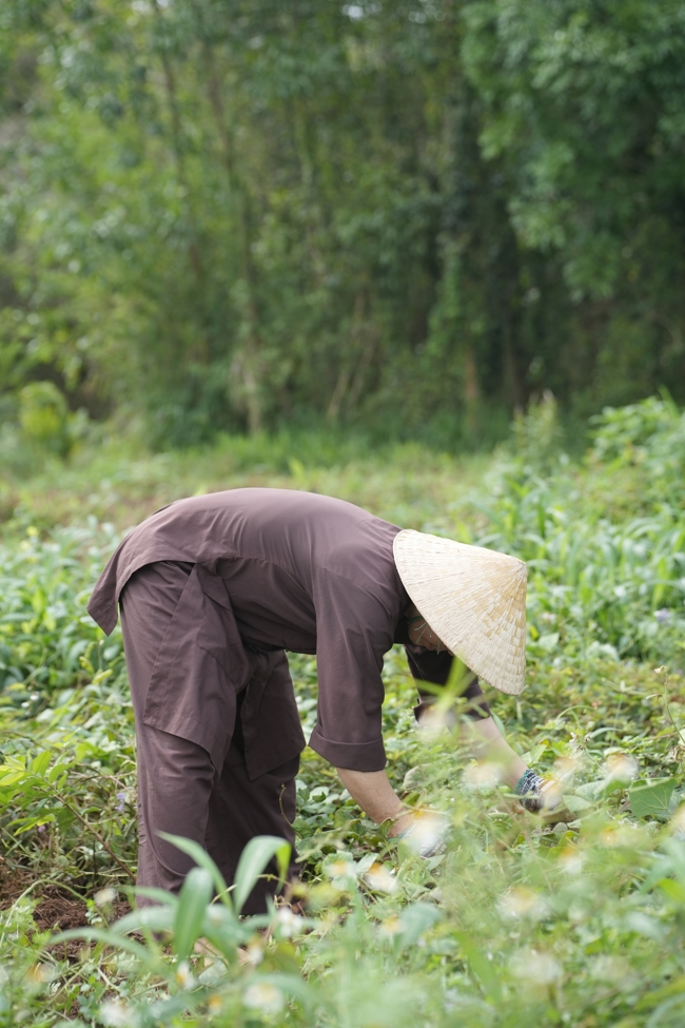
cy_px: 514
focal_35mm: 83
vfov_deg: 24.5
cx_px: 342
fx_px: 2369
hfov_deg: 16.5
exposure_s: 1/1000
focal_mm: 83
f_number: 3.2
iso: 400
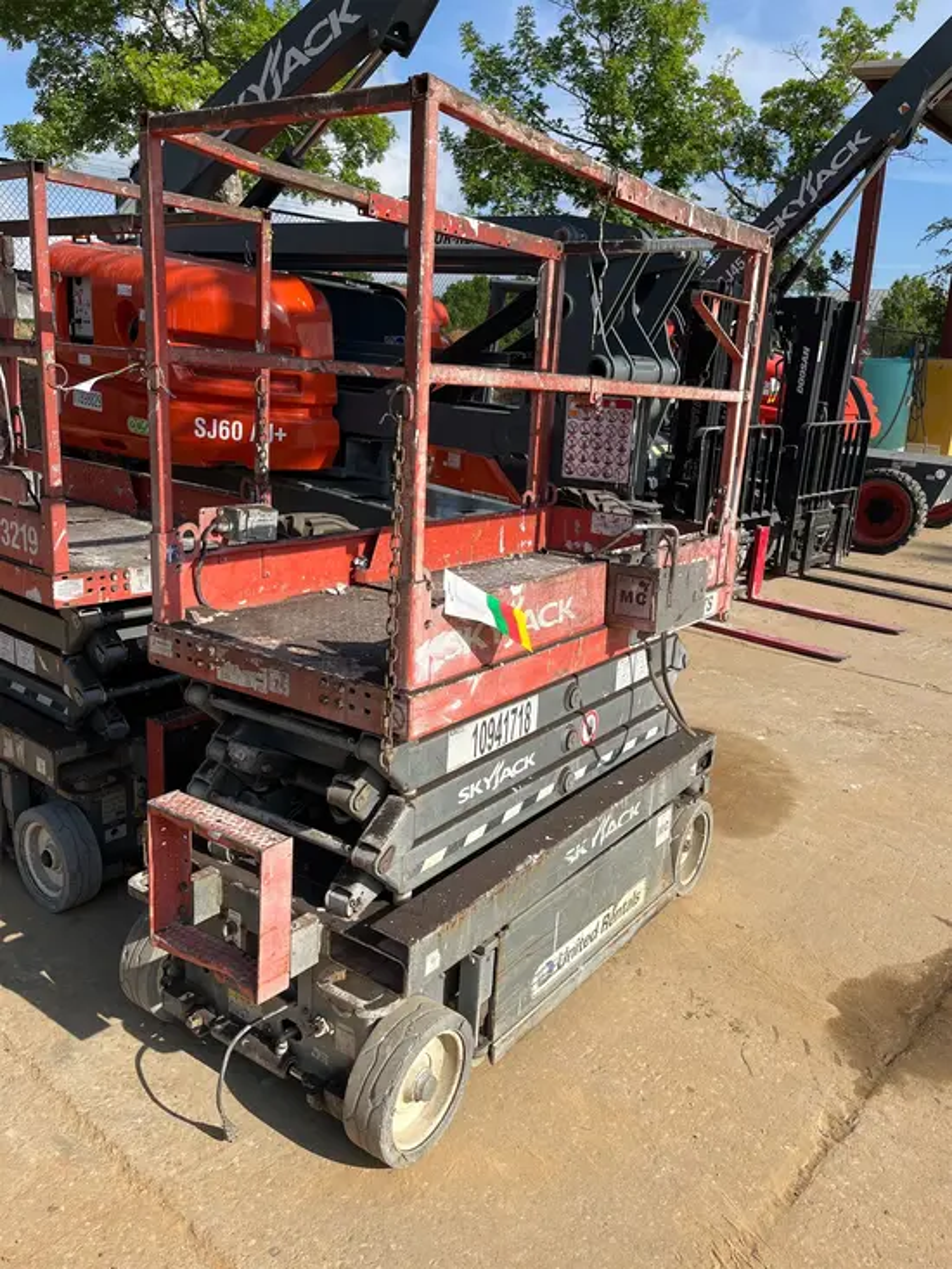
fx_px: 953
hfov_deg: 53.1
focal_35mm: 26
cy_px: 634
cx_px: 476
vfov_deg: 67.3
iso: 50
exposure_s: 1/3049
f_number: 1.6
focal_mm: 5.1
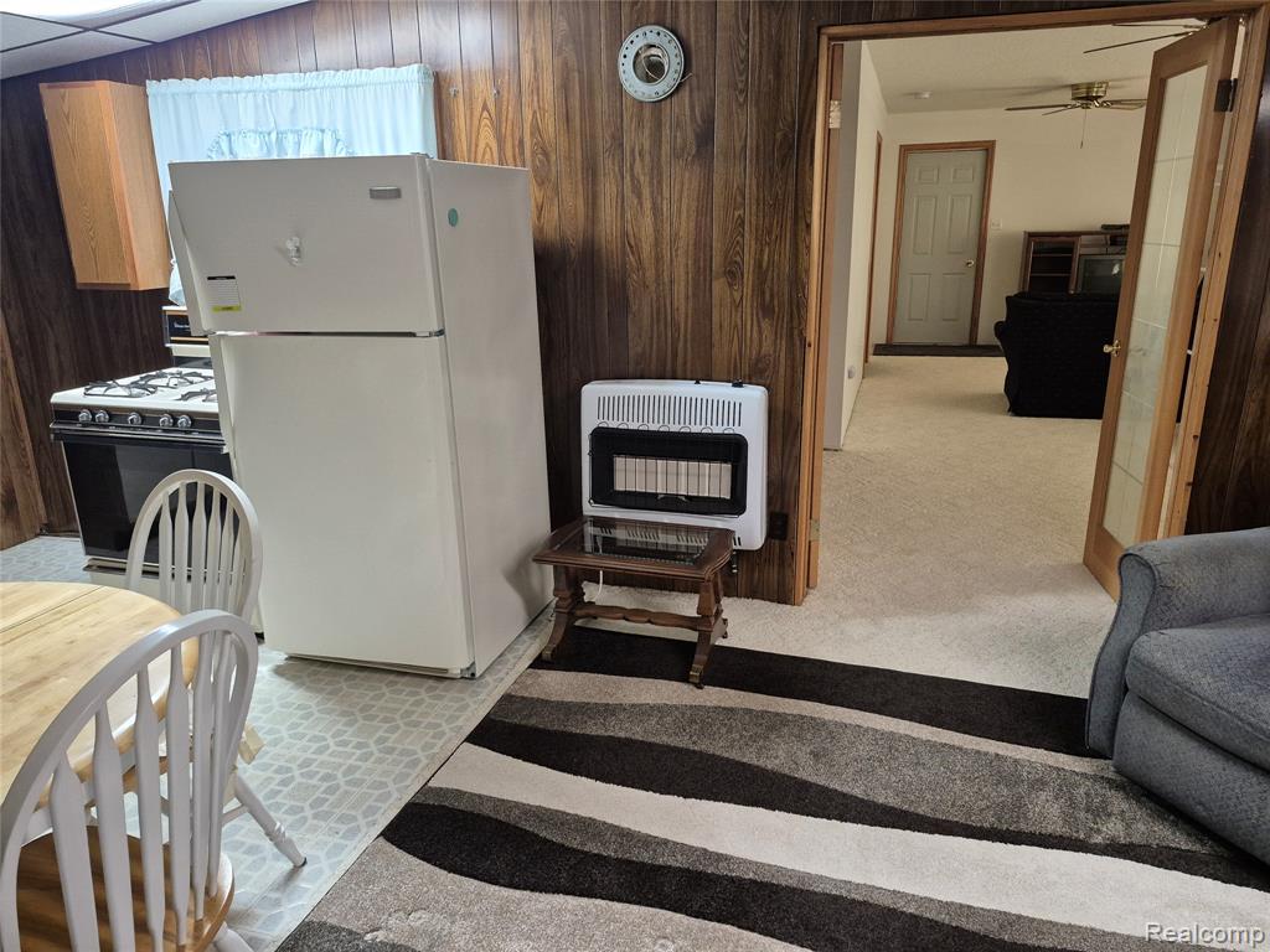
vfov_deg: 58.9
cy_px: 476
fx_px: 844
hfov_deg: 73.9
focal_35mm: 23
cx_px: 635
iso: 640
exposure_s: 1/120
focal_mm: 5.4
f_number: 1.8
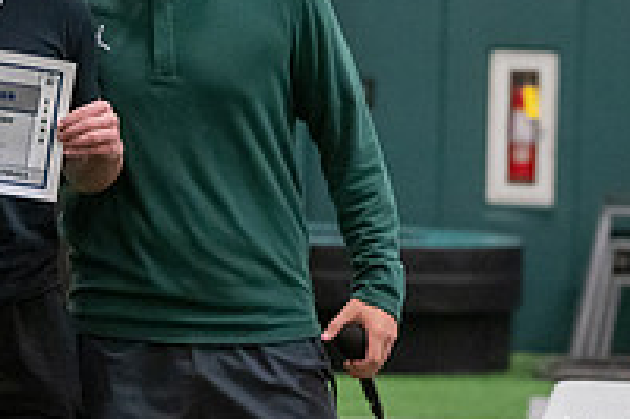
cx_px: 63
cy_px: 64
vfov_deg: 5.1
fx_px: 4704
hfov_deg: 7.6
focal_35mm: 269
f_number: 2.8
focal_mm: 78
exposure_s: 1/250
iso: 5000
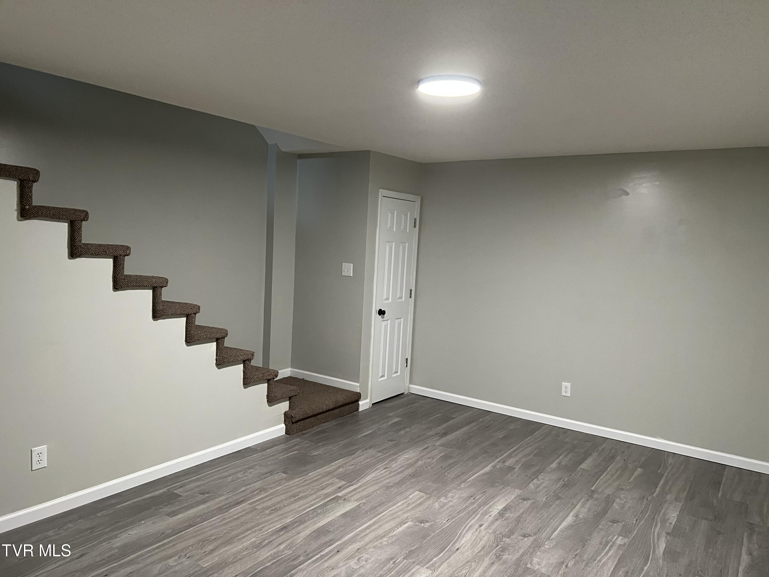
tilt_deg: -5.3
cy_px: 288
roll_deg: -2.5
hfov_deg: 67.3
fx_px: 578
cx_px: 384
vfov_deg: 53.1
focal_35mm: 26
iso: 400
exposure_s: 1/60
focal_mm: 5.7
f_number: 1.5
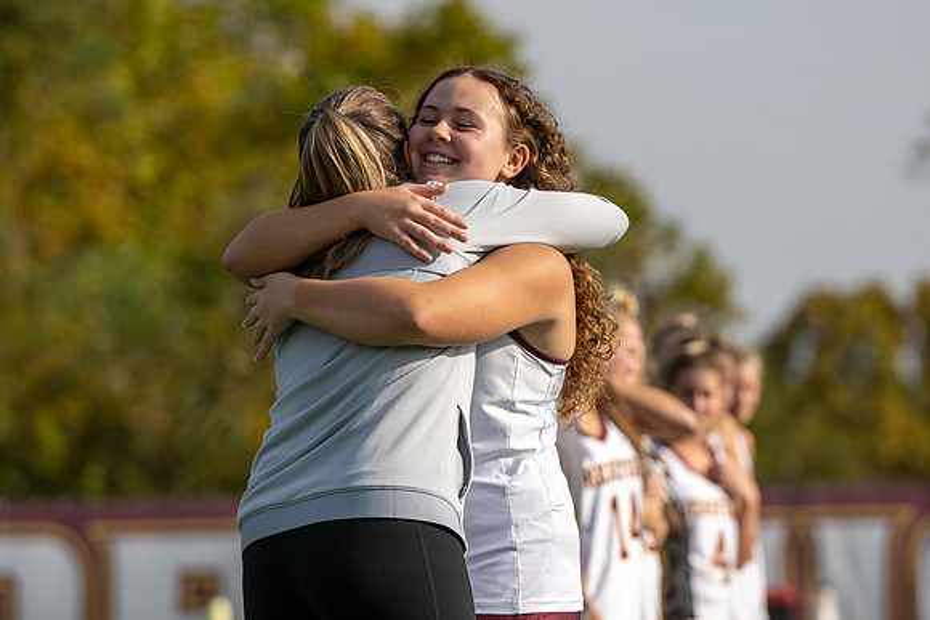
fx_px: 7892
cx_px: 489
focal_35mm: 305
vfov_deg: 4.5
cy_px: 307
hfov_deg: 6.7
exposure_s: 1/1250
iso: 160
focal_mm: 200
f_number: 5
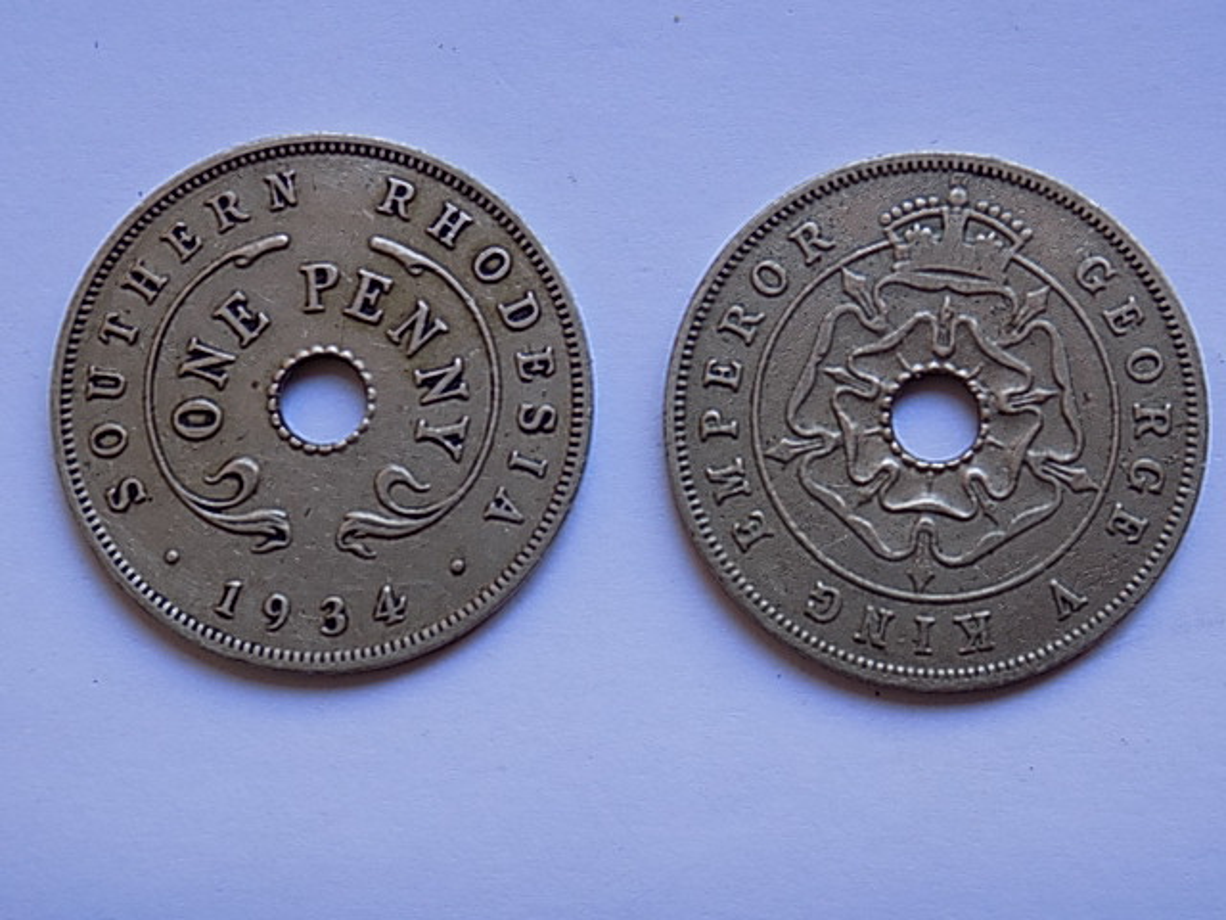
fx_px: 2479
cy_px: 460
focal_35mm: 70
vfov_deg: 21.0
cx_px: 613
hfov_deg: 27.8
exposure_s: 1/50
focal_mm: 12.5
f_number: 4.2
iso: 80
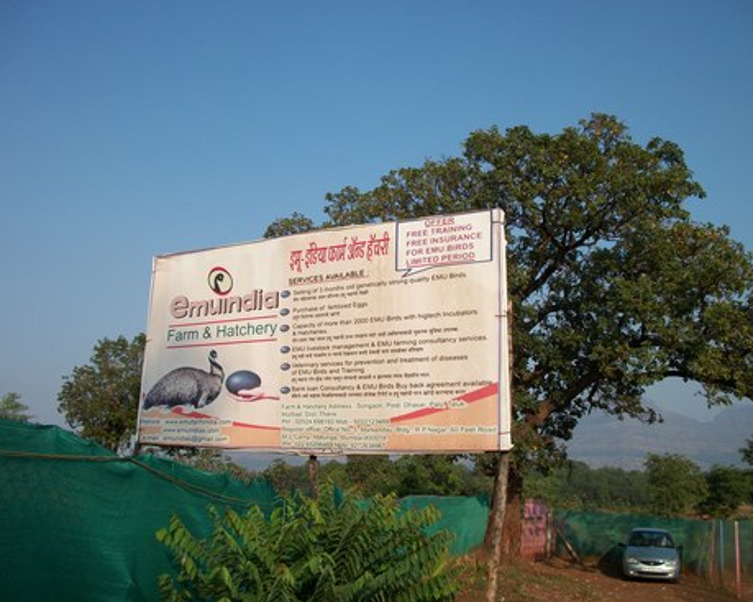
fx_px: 758
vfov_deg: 43.3
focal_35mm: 34
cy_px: 306
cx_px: 366
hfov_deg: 52.8
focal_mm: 5.7
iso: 80
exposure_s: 1/160
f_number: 8.8
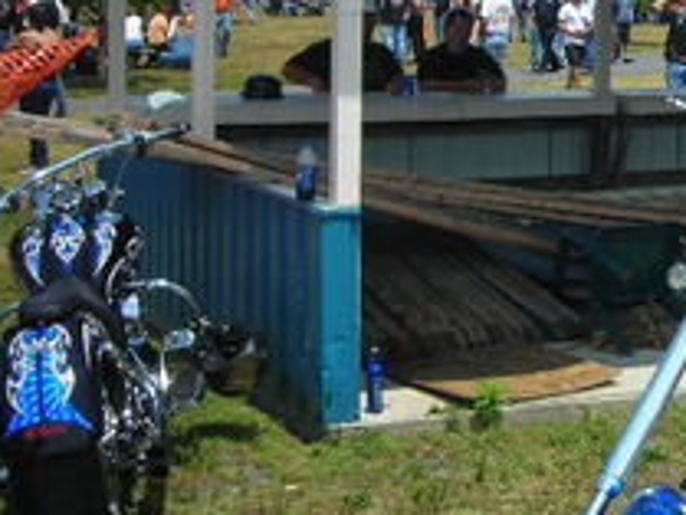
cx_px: 653
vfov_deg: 16.2
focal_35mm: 90
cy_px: 36
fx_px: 1785
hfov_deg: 21.2
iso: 50
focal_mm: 7.8
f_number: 6.9
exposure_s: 1/137
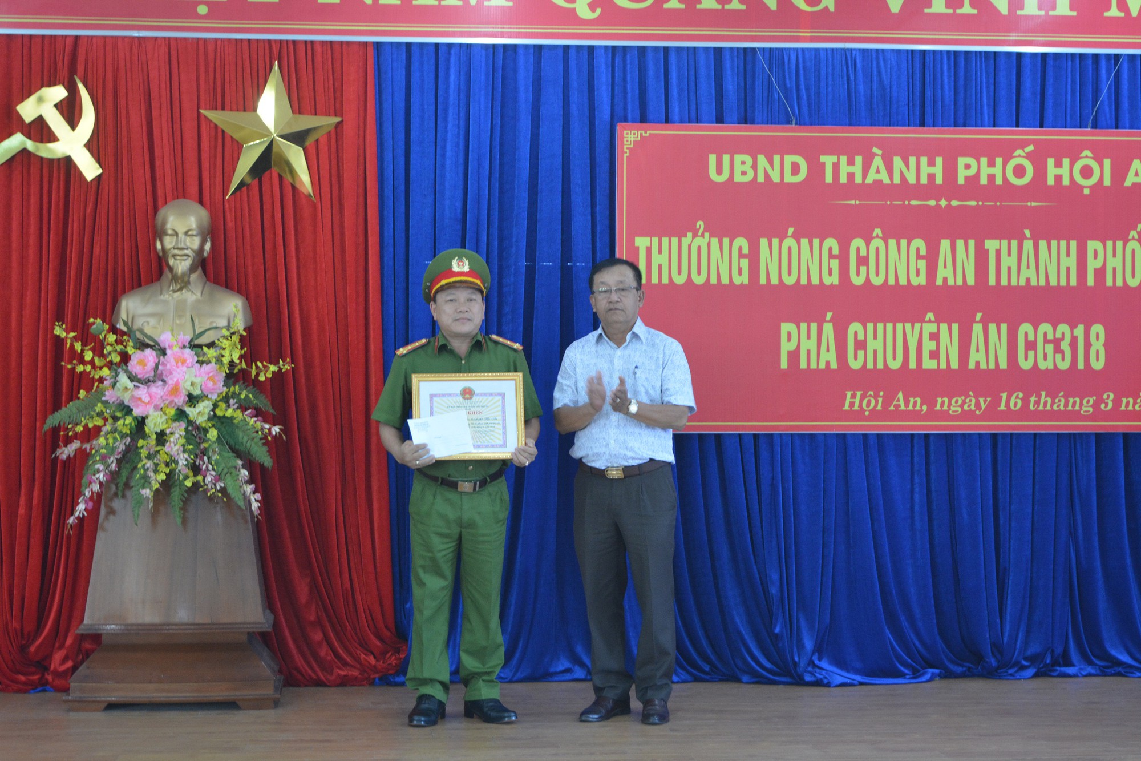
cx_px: 570
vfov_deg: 18.9
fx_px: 2282
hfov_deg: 28.1
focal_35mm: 72
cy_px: 380
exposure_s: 1/13
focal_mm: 48
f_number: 5.6
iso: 1250
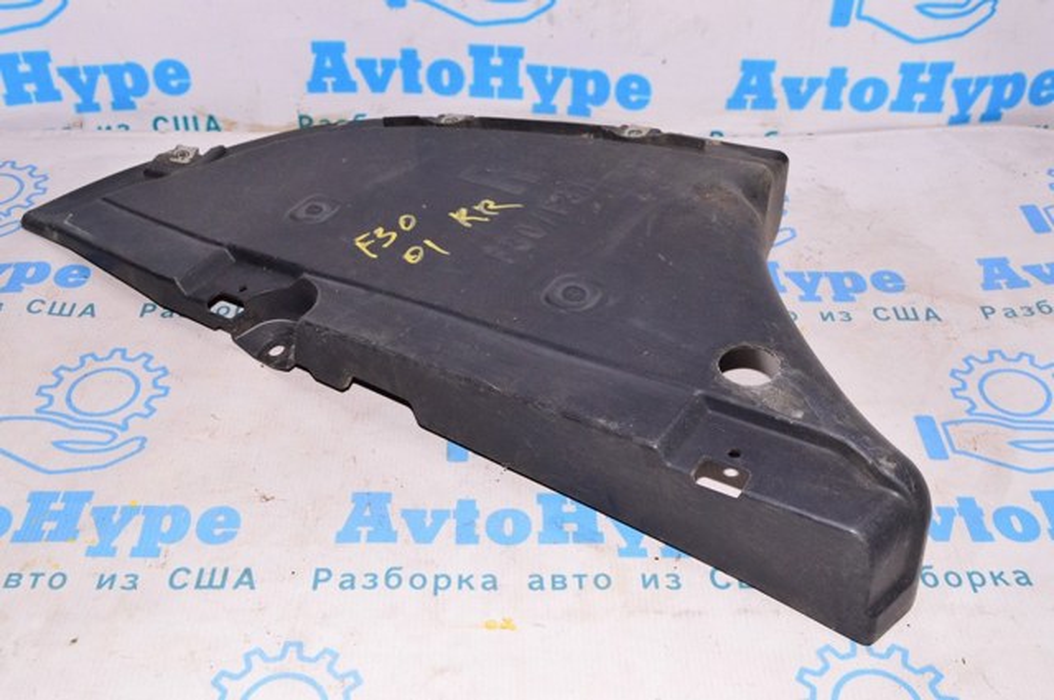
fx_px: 1140
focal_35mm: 39
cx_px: 527
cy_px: 350
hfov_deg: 49.6
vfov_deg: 34.1
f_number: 8
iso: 1600
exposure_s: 1/200
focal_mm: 26
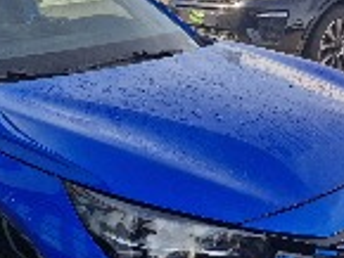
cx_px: 55
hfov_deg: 28.5
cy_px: 208
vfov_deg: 22.0
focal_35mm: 66
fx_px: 656
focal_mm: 5.54
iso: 50
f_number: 1.8
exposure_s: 1/604
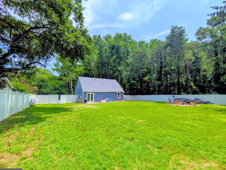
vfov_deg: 81.7
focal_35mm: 15
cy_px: 87
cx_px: 113
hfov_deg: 98.2
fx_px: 98
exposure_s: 1/2092
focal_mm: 1.85
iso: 50
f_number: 2.2
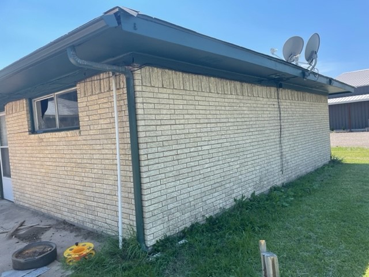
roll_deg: +4.8
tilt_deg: -1.3
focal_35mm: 26
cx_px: 184
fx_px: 277
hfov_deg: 67.3
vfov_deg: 53.1
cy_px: 138
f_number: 1.6
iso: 32
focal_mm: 4.2
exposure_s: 1/1072
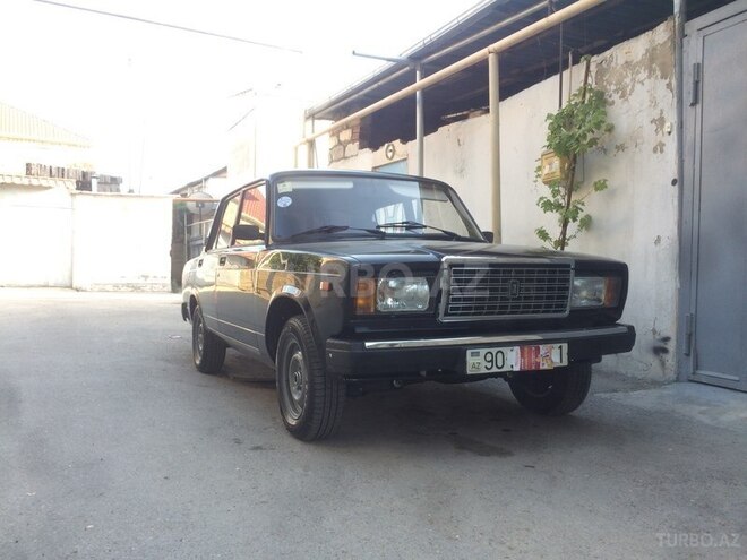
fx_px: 626
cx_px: 374
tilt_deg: -1.8
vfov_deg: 48.2
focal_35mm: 29
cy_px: 280
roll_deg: -1.4
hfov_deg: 61.7
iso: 40
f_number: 2.2
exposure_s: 1/100
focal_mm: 4.15
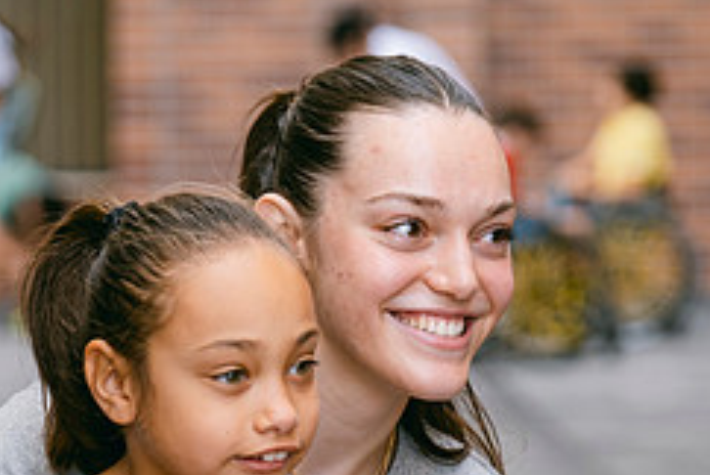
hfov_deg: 6.5
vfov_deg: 4.3
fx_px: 6259
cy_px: 506
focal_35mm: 317
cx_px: 208
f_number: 2.8
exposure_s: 1/150
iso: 160
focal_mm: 87.1
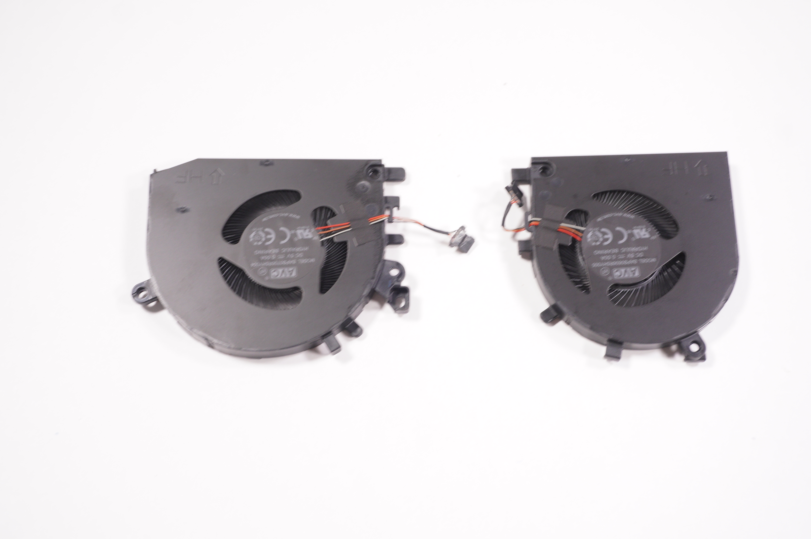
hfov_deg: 46.4
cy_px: 270
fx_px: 945
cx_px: 406
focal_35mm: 42
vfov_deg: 31.8
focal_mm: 28
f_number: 5.6
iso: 500
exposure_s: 1/100
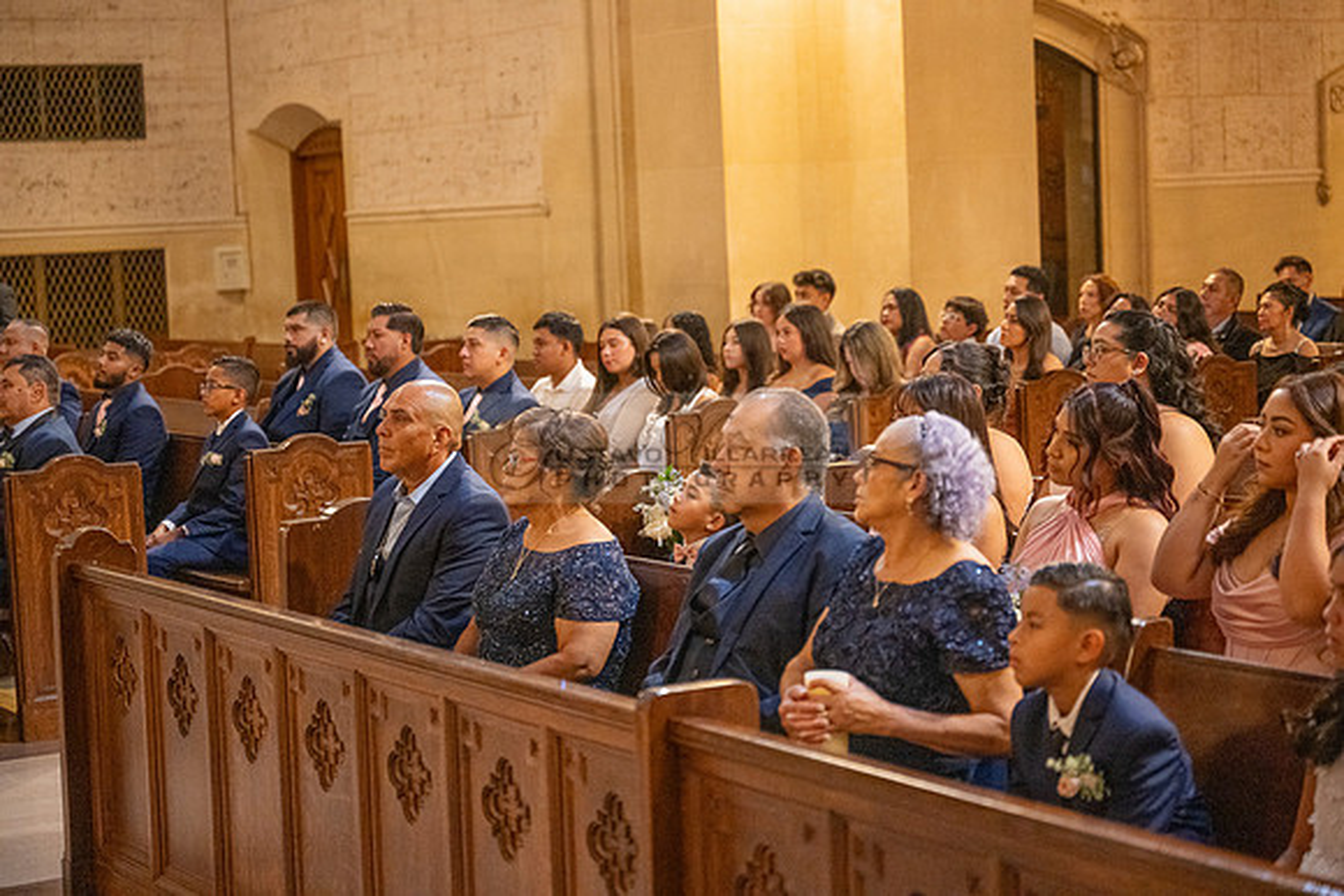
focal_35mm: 70
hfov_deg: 28.8
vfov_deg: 19.5
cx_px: 672
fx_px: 2614
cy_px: 448
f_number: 2.8
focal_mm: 70
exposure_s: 1/200
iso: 2000
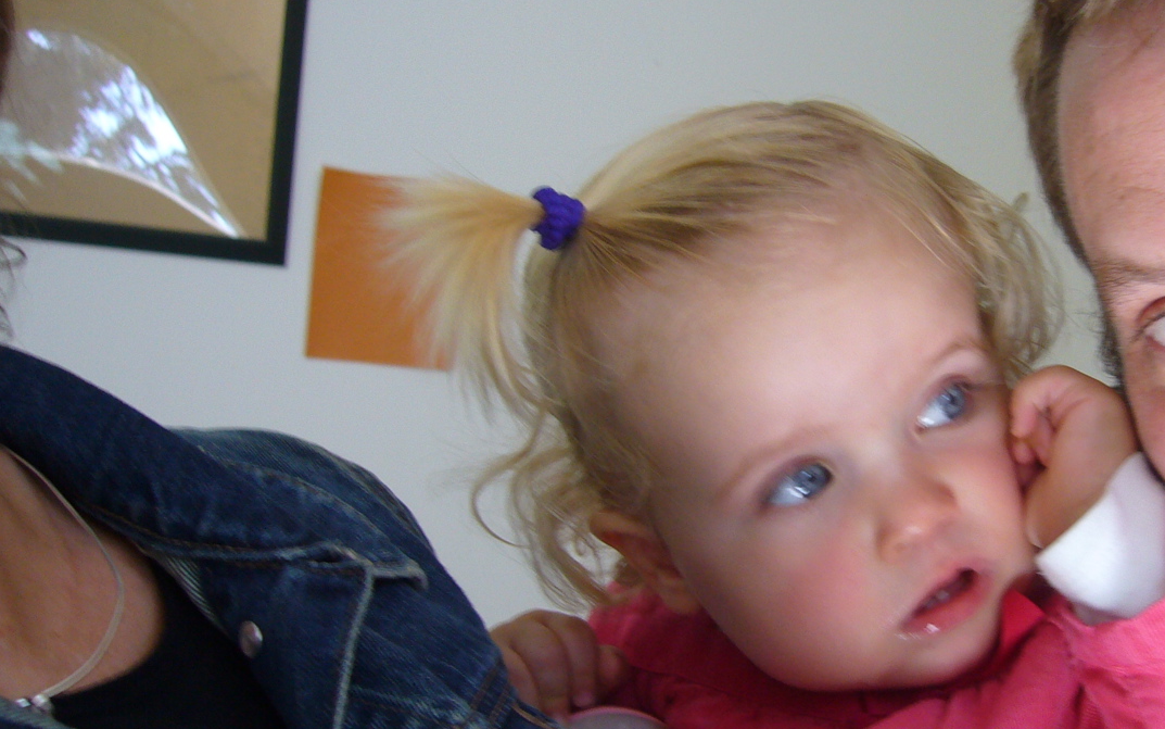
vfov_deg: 22.0
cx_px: 917
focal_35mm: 59
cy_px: 378
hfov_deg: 33.6
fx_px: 1874
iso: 100
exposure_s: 1/40
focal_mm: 5.8
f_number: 2.8
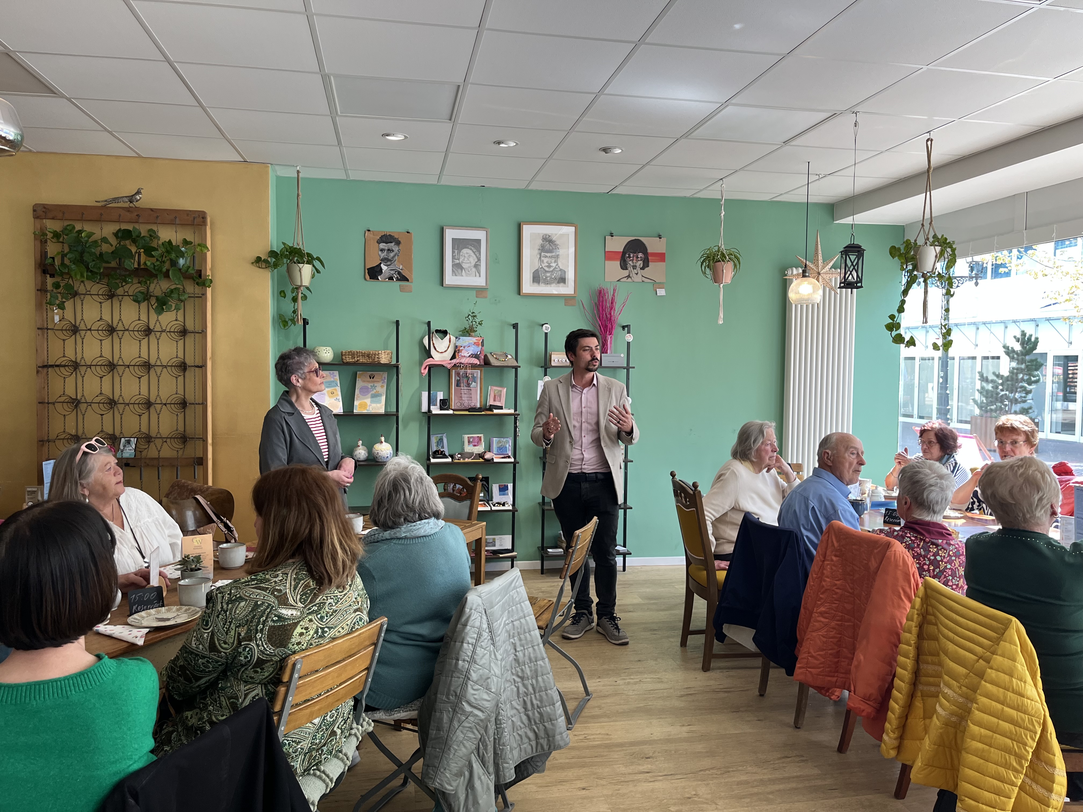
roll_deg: -0.9
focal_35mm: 26
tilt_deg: -2.9
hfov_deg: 67.3
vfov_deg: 53.1
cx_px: 542
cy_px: 406
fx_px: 813
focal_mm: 5.1
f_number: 1.6
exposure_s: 1/121
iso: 125
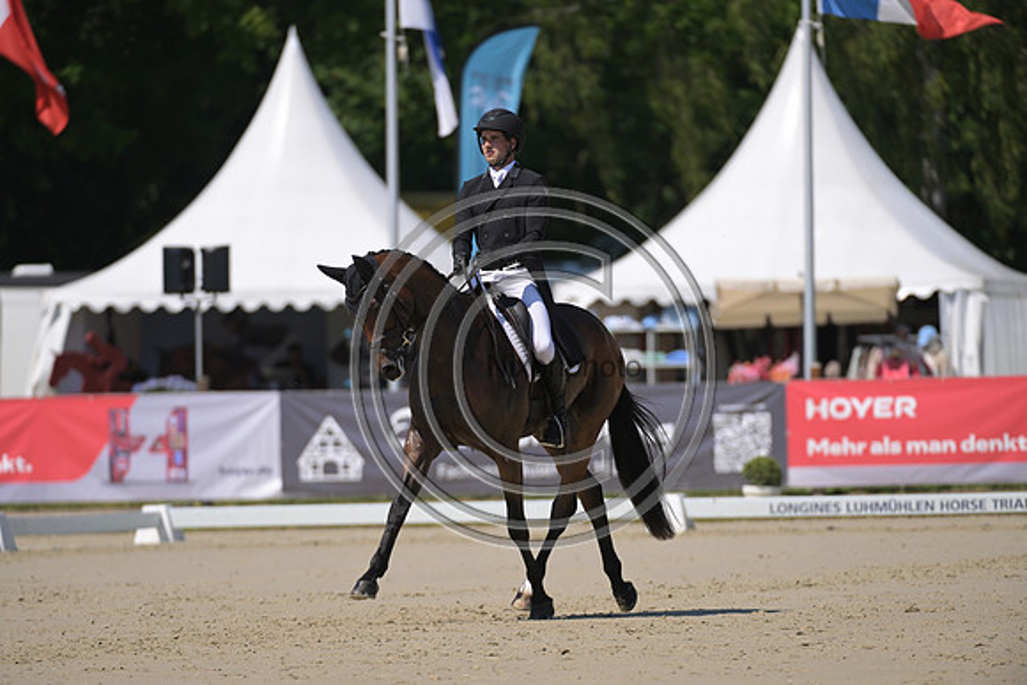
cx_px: 514
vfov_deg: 3.6
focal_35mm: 380
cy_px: 342
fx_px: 10843
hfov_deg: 5.4
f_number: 5
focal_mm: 380
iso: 160
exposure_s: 1/1250
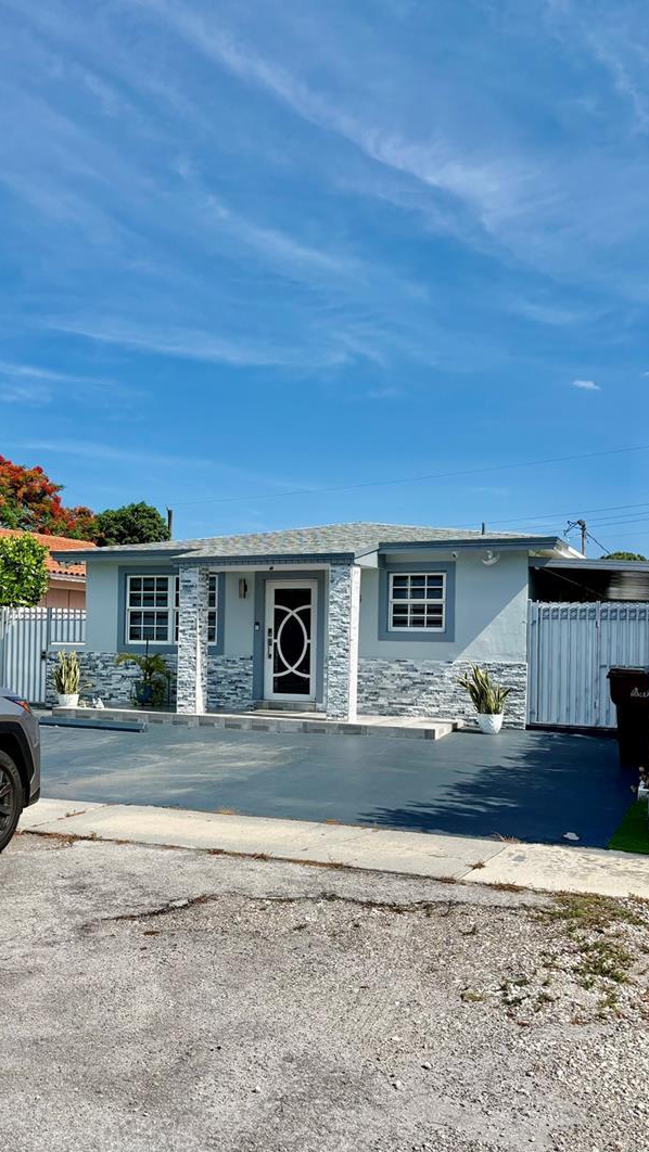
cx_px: 259
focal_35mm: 32
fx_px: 978
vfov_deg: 60.9
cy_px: 633
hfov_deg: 36.6
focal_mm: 5.96
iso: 50
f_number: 1.6
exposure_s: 1/4608
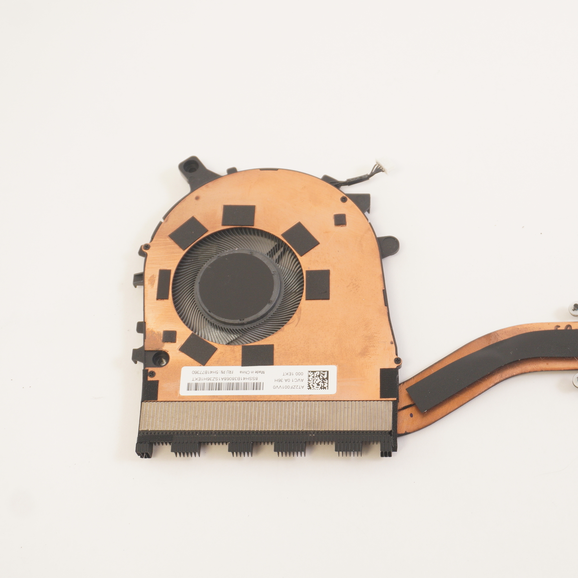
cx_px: 449
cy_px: 316
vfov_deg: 27.4
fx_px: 1185
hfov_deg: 27.0
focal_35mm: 63
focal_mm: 29
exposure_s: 1/13
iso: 250
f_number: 5.6
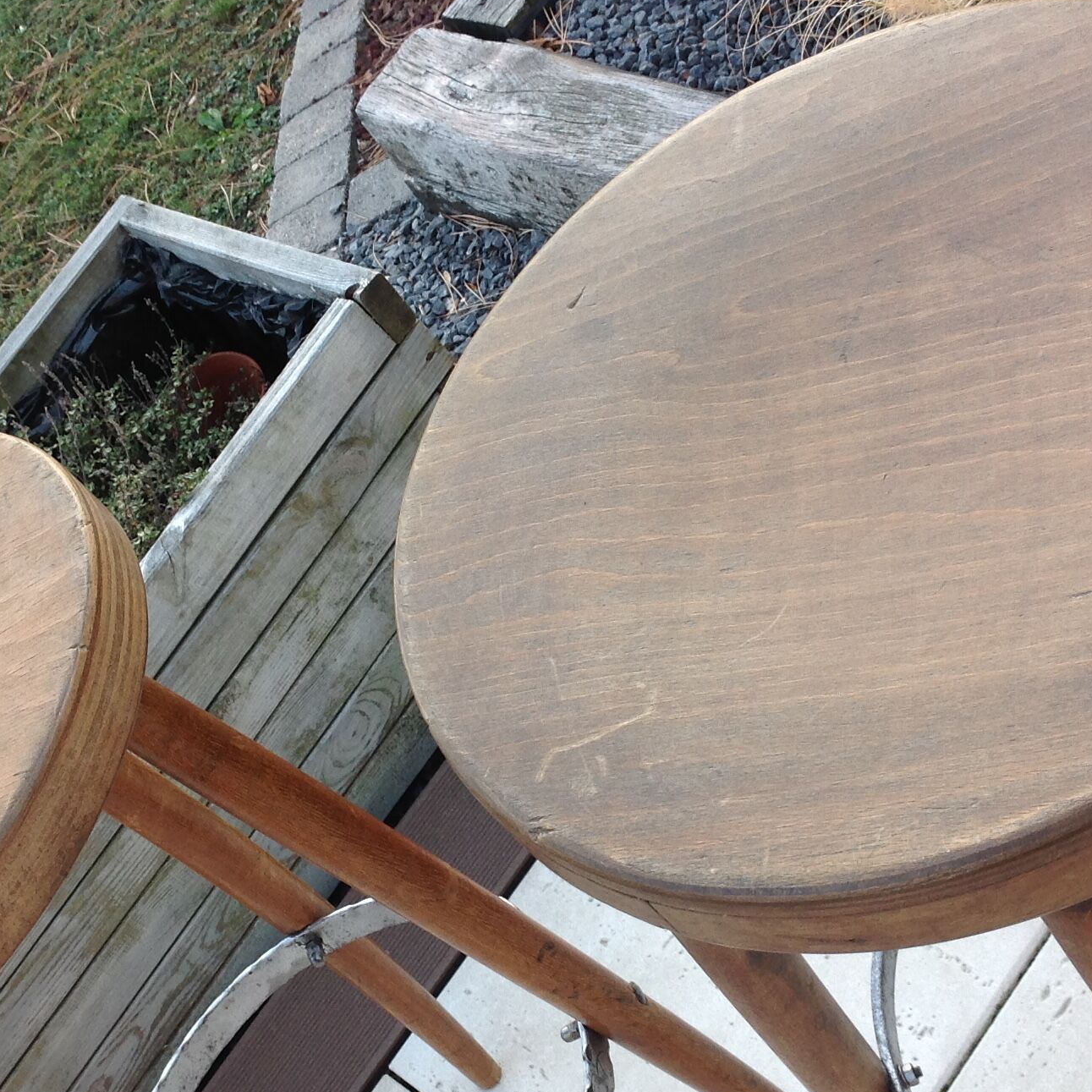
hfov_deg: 27.7
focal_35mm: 62
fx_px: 2213
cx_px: 473
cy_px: 645
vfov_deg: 27.7
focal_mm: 4.28
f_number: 2.4
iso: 50
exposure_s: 1/122
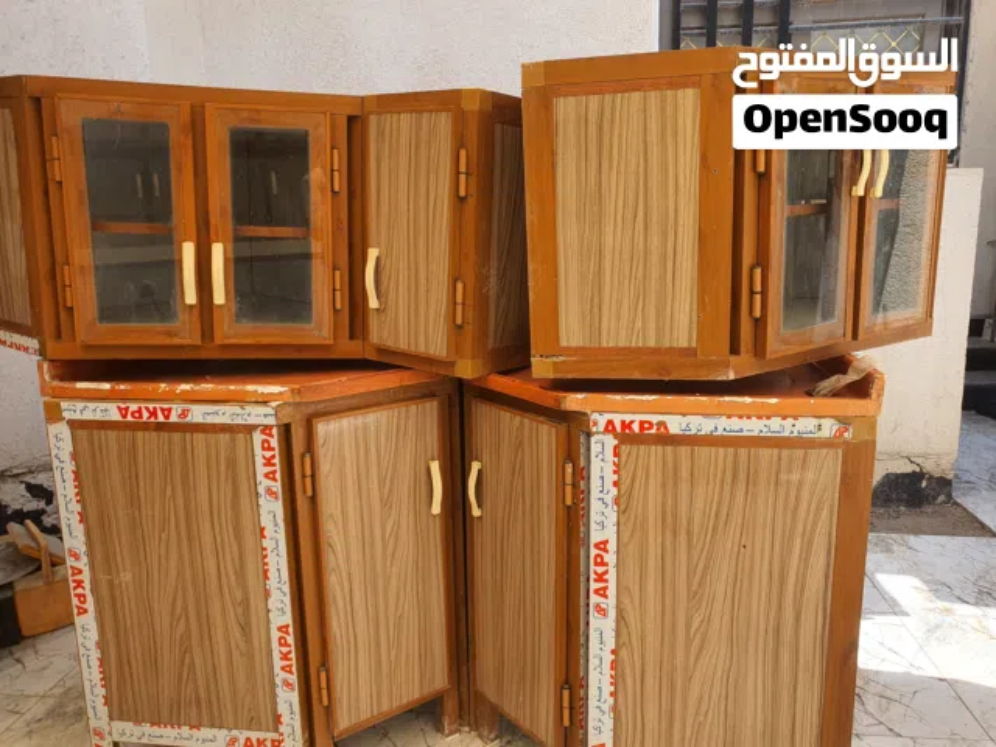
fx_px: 748
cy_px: 374
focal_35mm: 26
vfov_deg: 53.1
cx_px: 498
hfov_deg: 67.3
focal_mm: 4.3
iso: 50
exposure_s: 1/320
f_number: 2.4
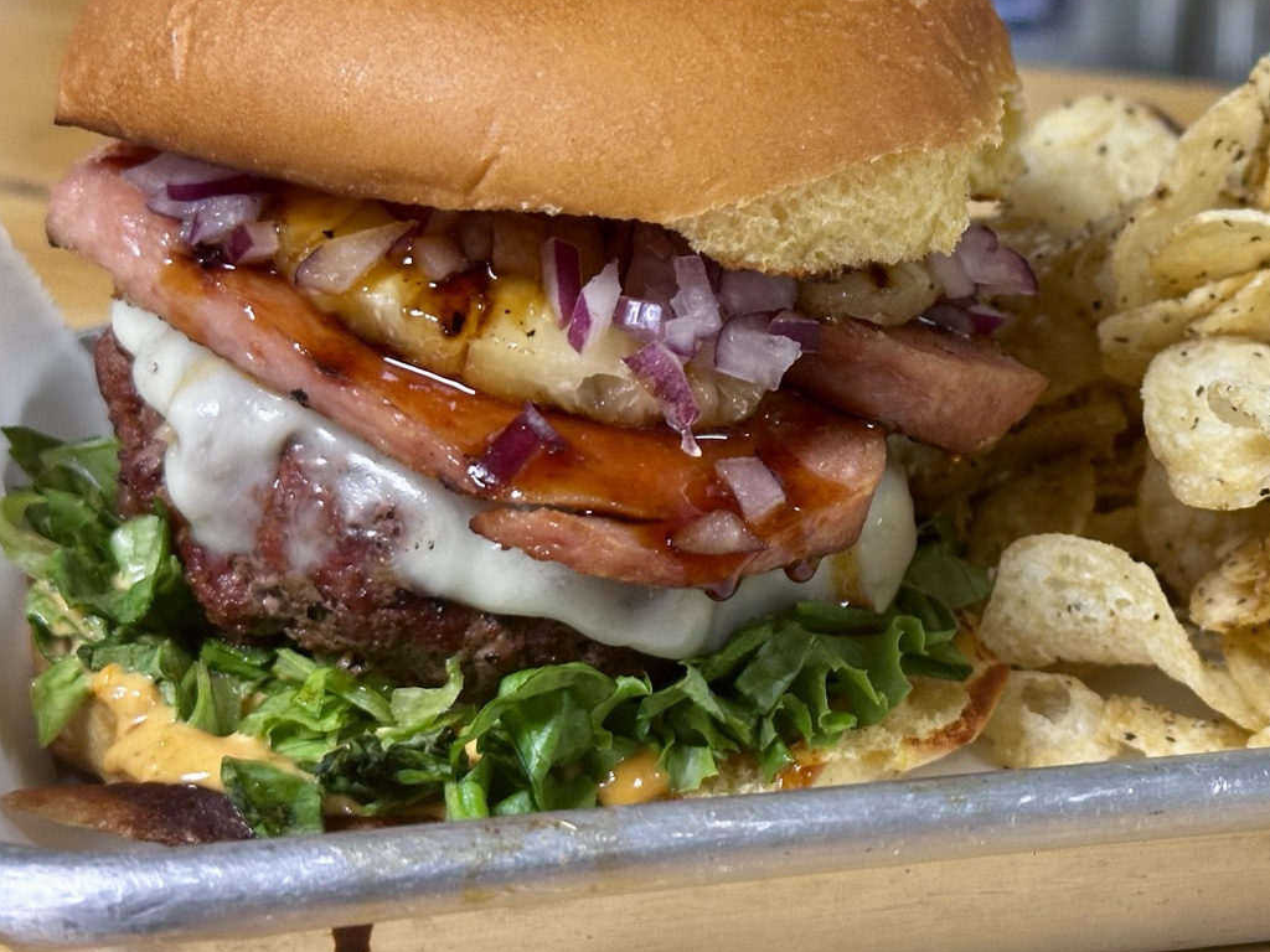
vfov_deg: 19.6
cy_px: 362
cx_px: 951
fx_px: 2752
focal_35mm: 75
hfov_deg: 25.7
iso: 125
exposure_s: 1/60
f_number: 1.78
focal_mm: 6.86
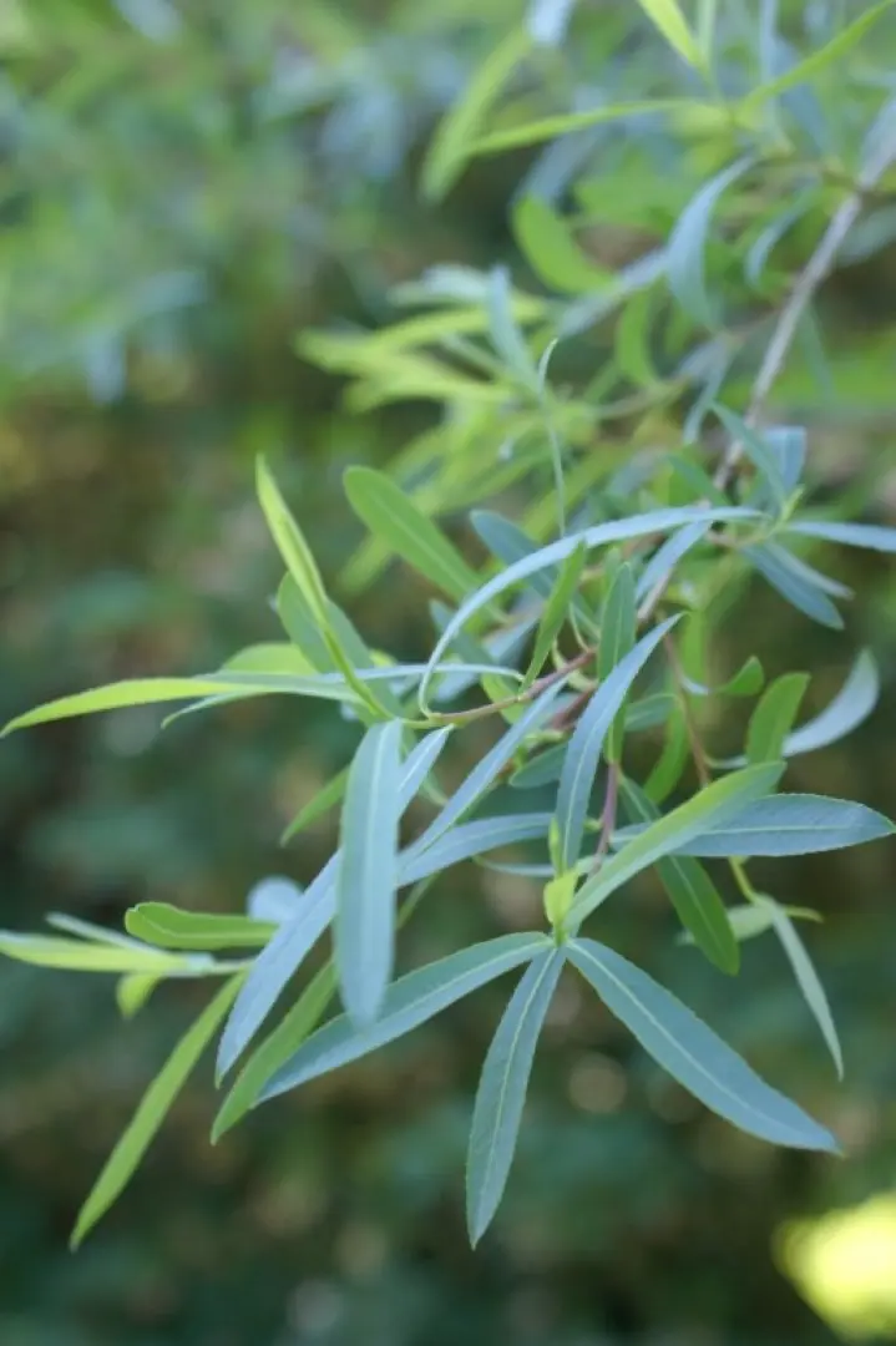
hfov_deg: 22.6
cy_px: 673
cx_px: 448
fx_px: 2242
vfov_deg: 33.4
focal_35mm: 60
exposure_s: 1/80
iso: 250
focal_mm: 40
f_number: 5.6
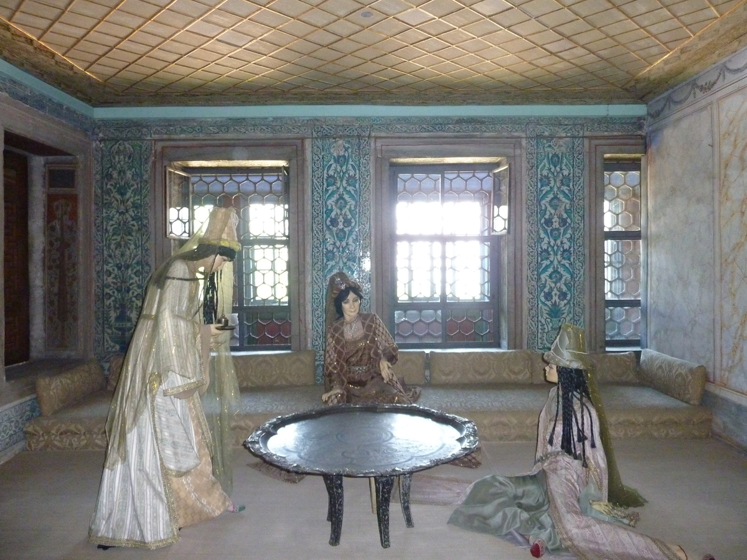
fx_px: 539
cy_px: 280
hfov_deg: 69.4
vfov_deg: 54.9
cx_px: 374
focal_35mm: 25
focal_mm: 4.1
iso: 640
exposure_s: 1/30
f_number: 3.3
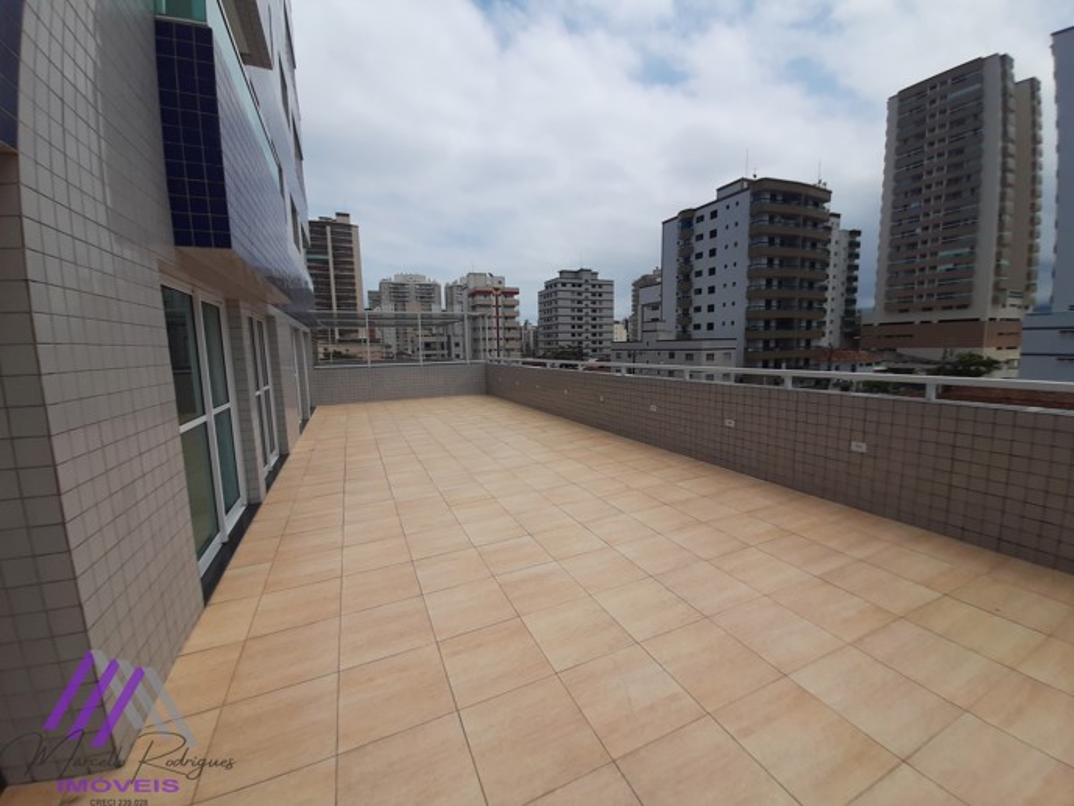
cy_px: 403
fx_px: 403
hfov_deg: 106.2
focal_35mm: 13
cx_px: 537
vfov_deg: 89.9
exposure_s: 1/2646
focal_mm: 1.42
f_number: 2.2
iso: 40
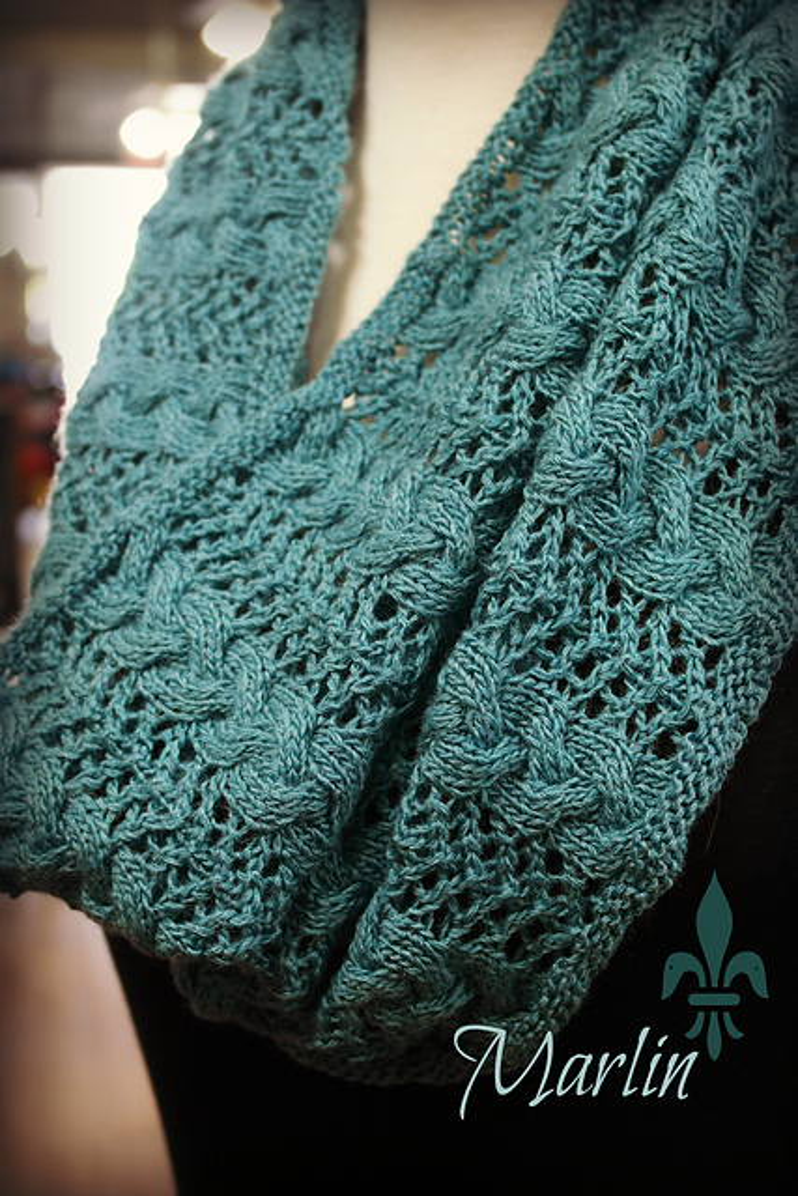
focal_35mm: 53
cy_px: 598
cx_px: 399
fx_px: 1761
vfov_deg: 37.5
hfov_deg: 25.5
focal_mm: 35
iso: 800
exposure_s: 1/30
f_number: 4.5
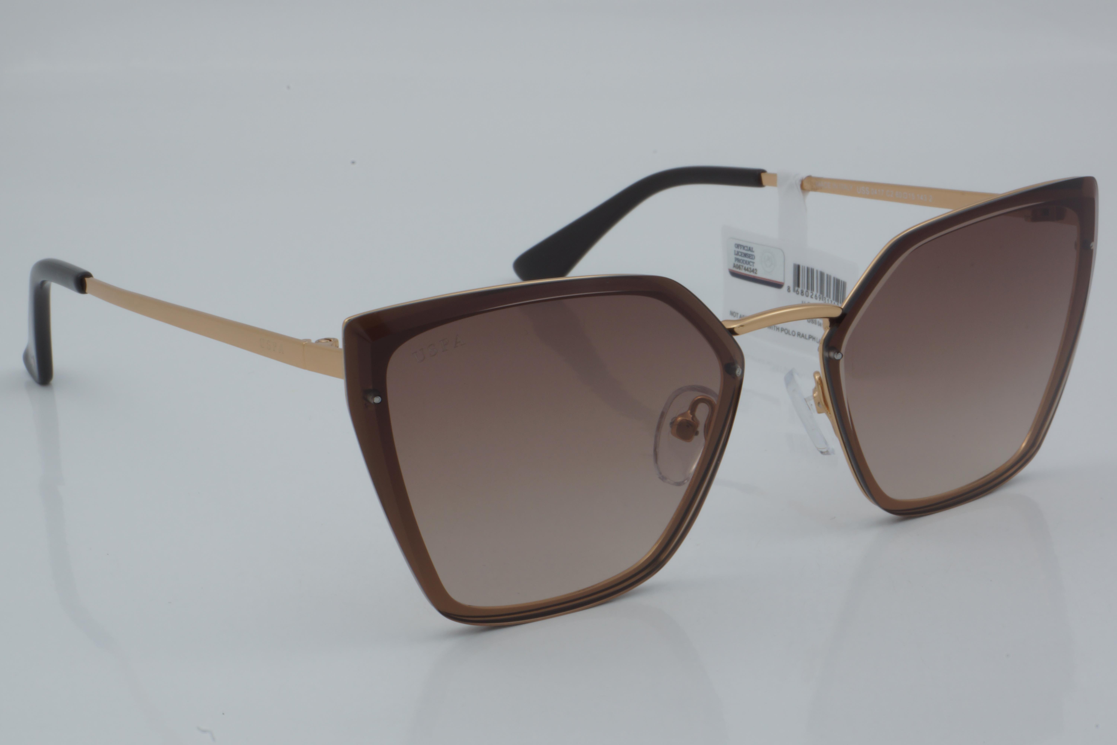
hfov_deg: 27.0
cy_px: 372
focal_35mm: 75
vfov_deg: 18.2
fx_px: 2327
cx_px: 558
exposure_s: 1/4
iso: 100
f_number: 32
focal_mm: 50
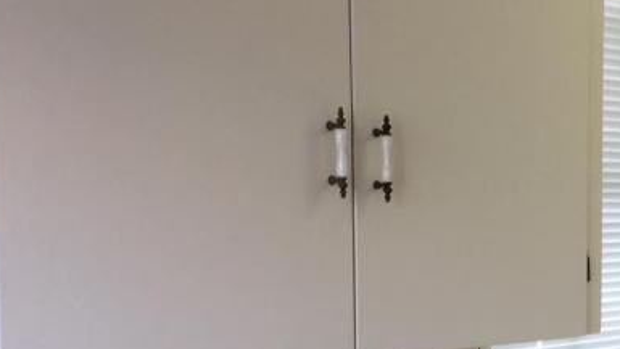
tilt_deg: -6.4
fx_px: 1382
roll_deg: -0.3
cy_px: 386
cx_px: 676
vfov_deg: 14.1
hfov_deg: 23.7
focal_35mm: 84
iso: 40
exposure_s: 1/60
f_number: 2.2
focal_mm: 4.15
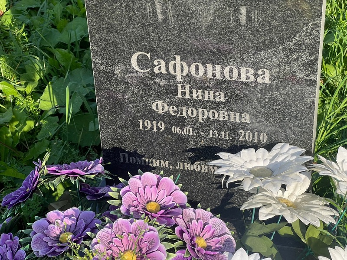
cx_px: 174
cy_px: 130
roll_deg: -0.6
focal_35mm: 77
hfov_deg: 25.3
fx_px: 772
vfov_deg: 19.1
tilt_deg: -35.5
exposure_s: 1/365
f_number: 2.8
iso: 32
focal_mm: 9
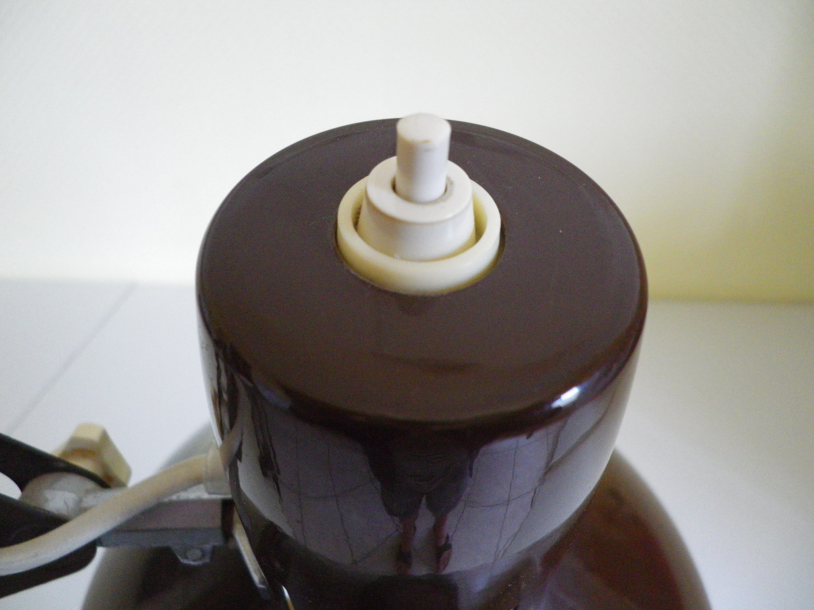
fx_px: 658
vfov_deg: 49.7
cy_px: 305
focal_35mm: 28
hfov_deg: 63.4
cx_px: 407
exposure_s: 1/60
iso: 500
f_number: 2.6
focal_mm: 4.9
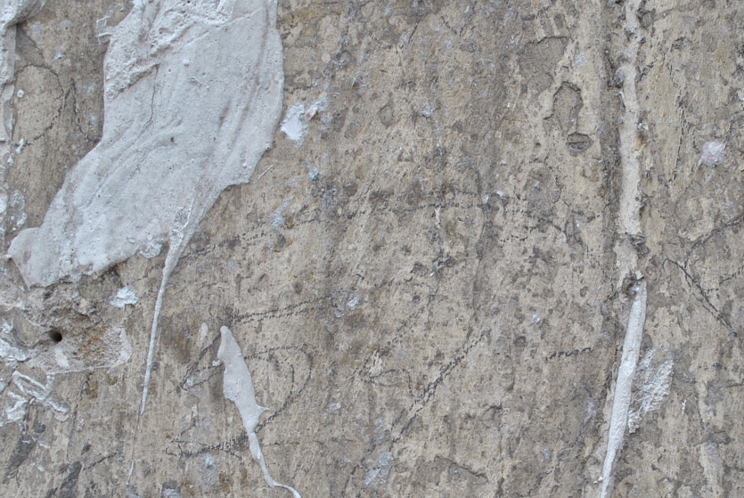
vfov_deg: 19.7
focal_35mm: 69
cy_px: 319
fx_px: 1428
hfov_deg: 28.7
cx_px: 577
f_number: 8
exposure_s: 1/60
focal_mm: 24
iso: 100
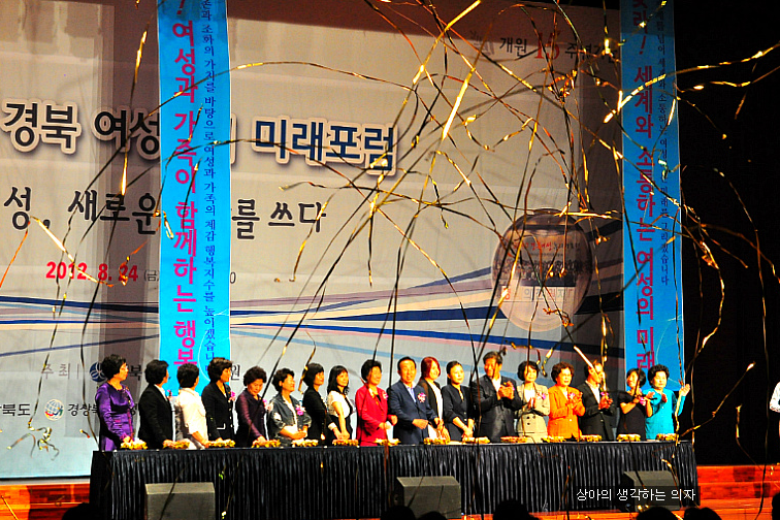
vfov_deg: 12.9
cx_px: 392
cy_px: 259
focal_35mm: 106
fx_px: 2296
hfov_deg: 19.3
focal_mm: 70
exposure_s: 1/50
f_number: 5.6
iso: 1600
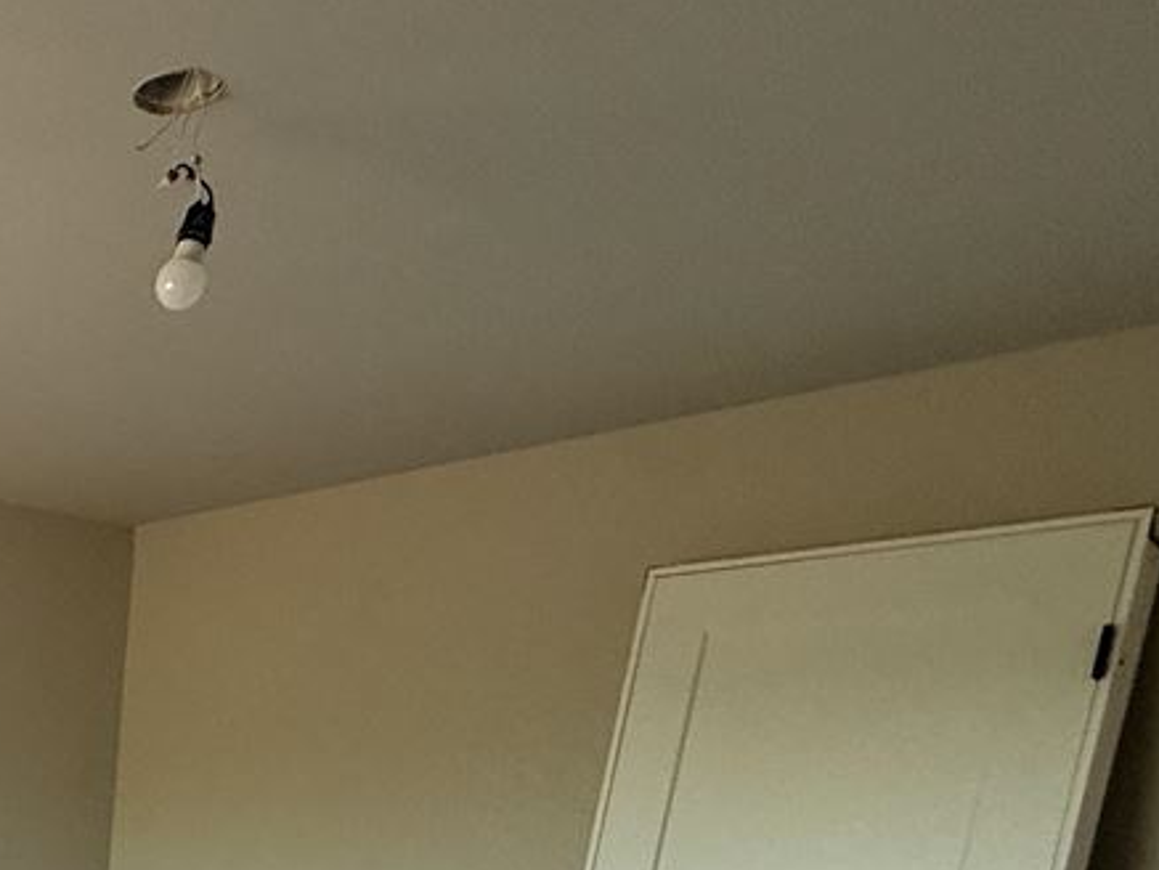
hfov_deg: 35.3
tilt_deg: -10.4
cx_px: -255
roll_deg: -1.8
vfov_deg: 29.9
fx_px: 1373
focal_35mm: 41
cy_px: 1050
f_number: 2.2
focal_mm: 2.22
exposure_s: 1/120
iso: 250
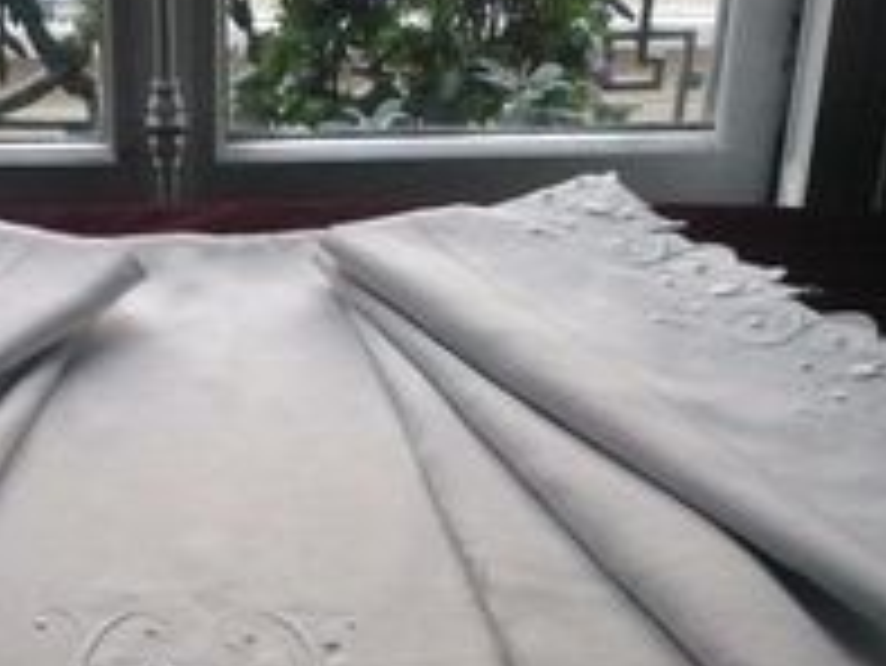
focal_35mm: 78
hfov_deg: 24.7
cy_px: 598
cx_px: 193
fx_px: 1998
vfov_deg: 18.6
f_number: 2.8
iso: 400
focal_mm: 5.8
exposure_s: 1/800
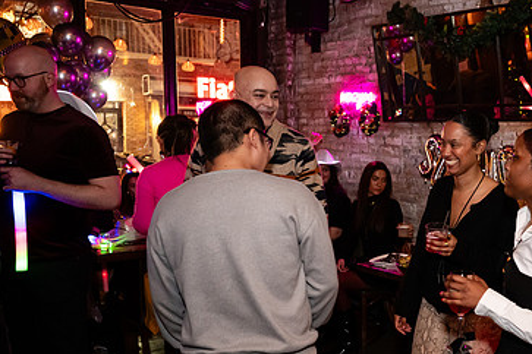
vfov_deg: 29.7
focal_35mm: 45
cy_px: 223
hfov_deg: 42.0
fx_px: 665
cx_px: 410
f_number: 2.8
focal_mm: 27
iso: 3200
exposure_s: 1/100
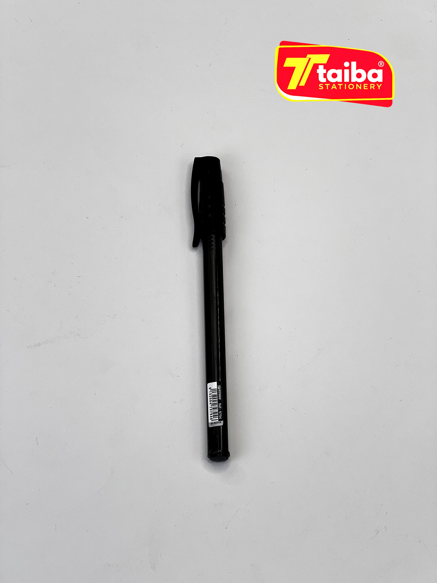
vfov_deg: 25.3
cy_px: 292
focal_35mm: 77
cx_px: 218
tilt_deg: -66.9
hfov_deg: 19.1
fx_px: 1296
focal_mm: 9
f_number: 2.8
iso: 32
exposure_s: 1/389
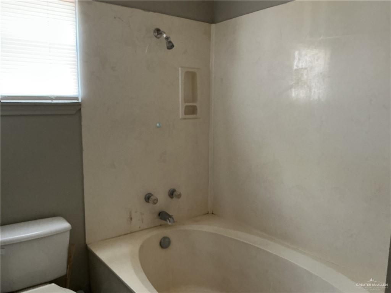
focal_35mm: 29
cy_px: 146
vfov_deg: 48.2
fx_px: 328
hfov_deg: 61.7
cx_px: 196
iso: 250
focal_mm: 3
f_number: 1.8
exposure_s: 1/40
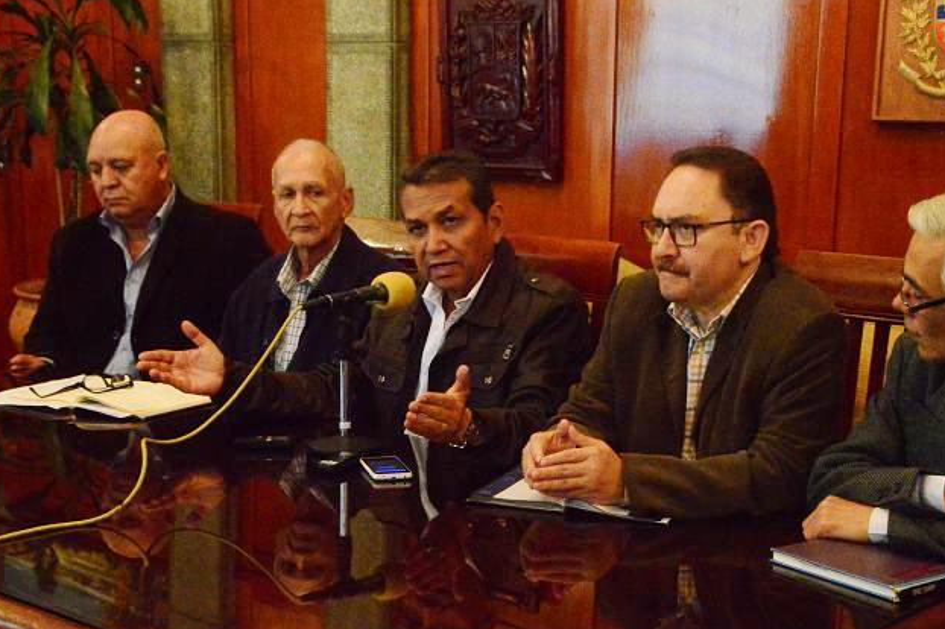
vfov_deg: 23.3
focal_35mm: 58
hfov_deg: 34.4
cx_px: 552
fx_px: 1522
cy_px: 342
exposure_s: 1/50
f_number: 10
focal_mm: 32
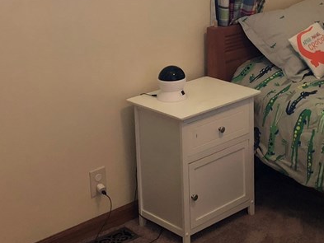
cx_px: 316
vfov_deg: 19.9
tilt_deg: -12.7
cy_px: 34
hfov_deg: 25.5
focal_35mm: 73
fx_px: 683
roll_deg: -0.9
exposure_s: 1/11
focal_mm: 3.99
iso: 100
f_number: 1.8
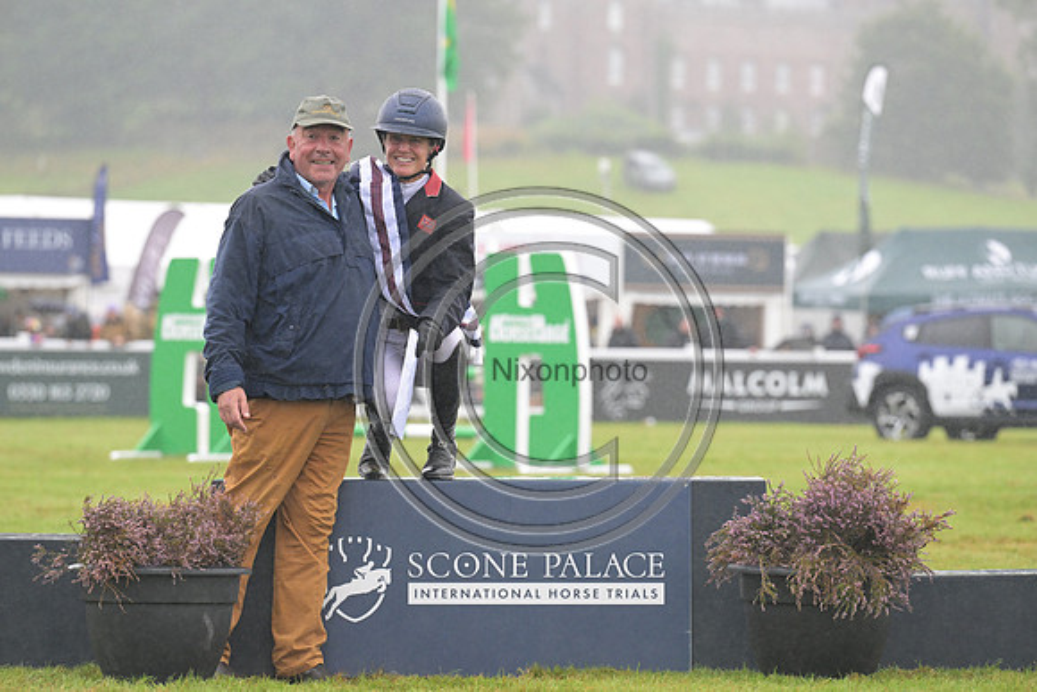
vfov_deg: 6.9
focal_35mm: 200
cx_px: 518
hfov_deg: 10.3
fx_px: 5762
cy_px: 346
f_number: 5
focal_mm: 200
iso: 2500
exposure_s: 1/1000
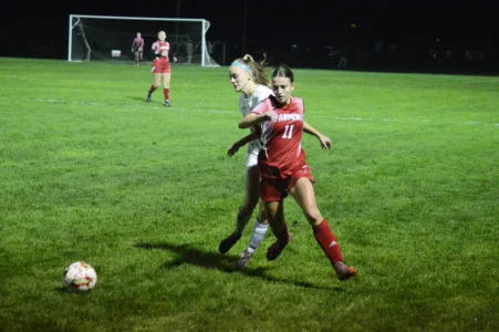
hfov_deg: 16.1
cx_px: 250
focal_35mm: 128
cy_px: 166
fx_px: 1766
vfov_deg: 10.7
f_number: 4.5
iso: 6400
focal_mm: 85
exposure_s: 1/320
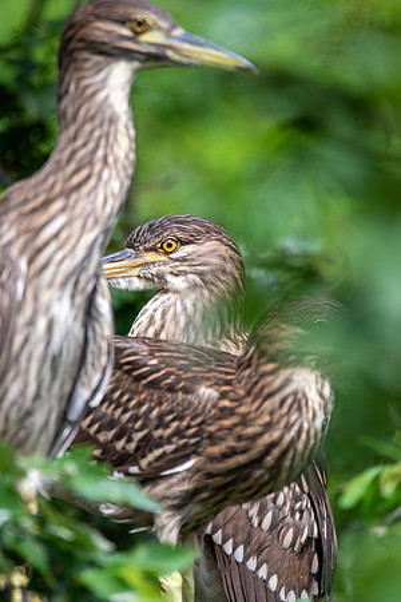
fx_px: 15036
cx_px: 205
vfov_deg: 2.3
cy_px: 301
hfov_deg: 1.5
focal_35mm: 900
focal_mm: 600
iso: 1000
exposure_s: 1/2500
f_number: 6.3
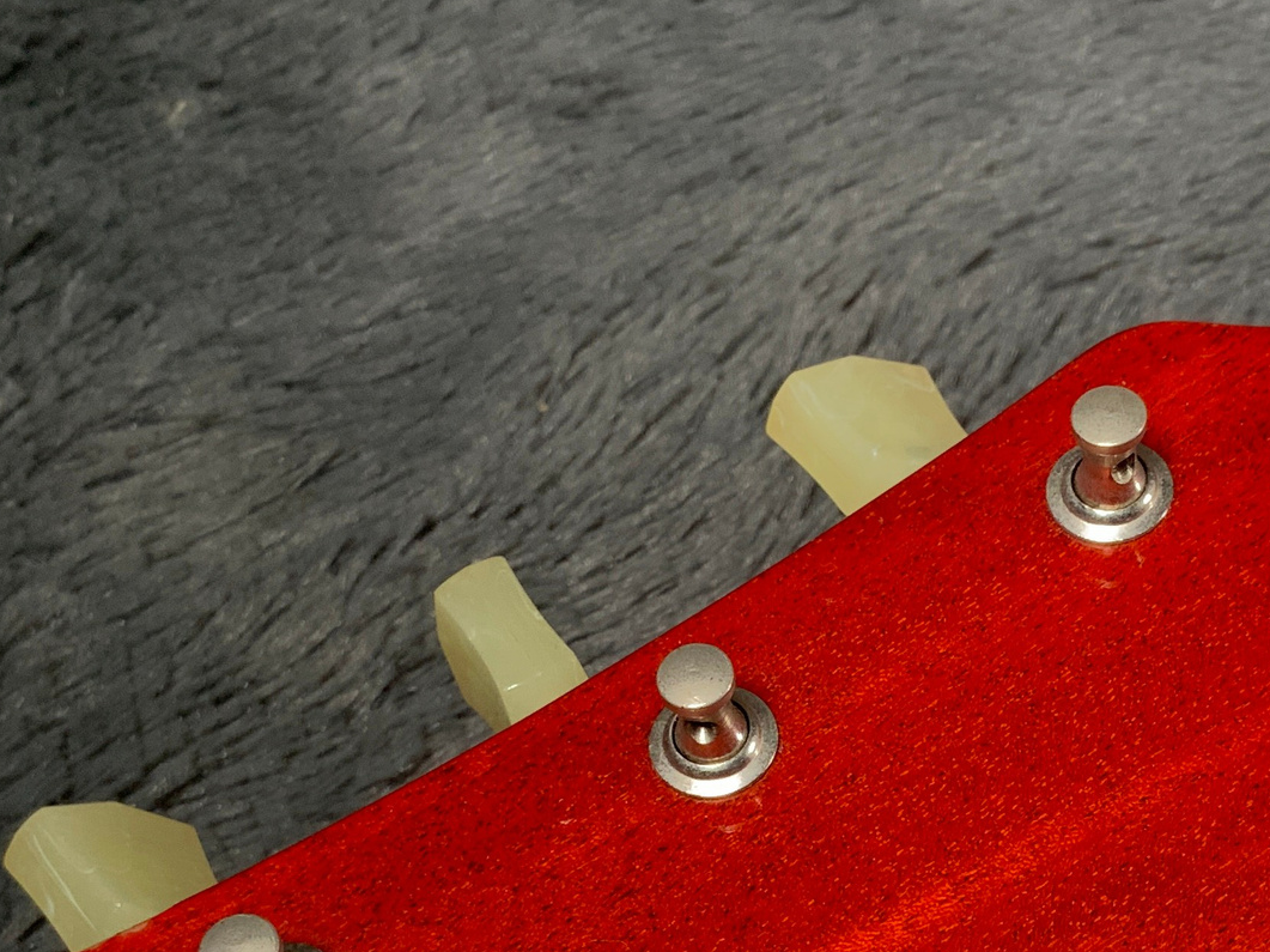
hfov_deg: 27.5
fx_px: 2567
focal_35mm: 70
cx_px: 913
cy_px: 1024
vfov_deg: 20.1
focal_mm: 3
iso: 50
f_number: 1.8
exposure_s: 1/104
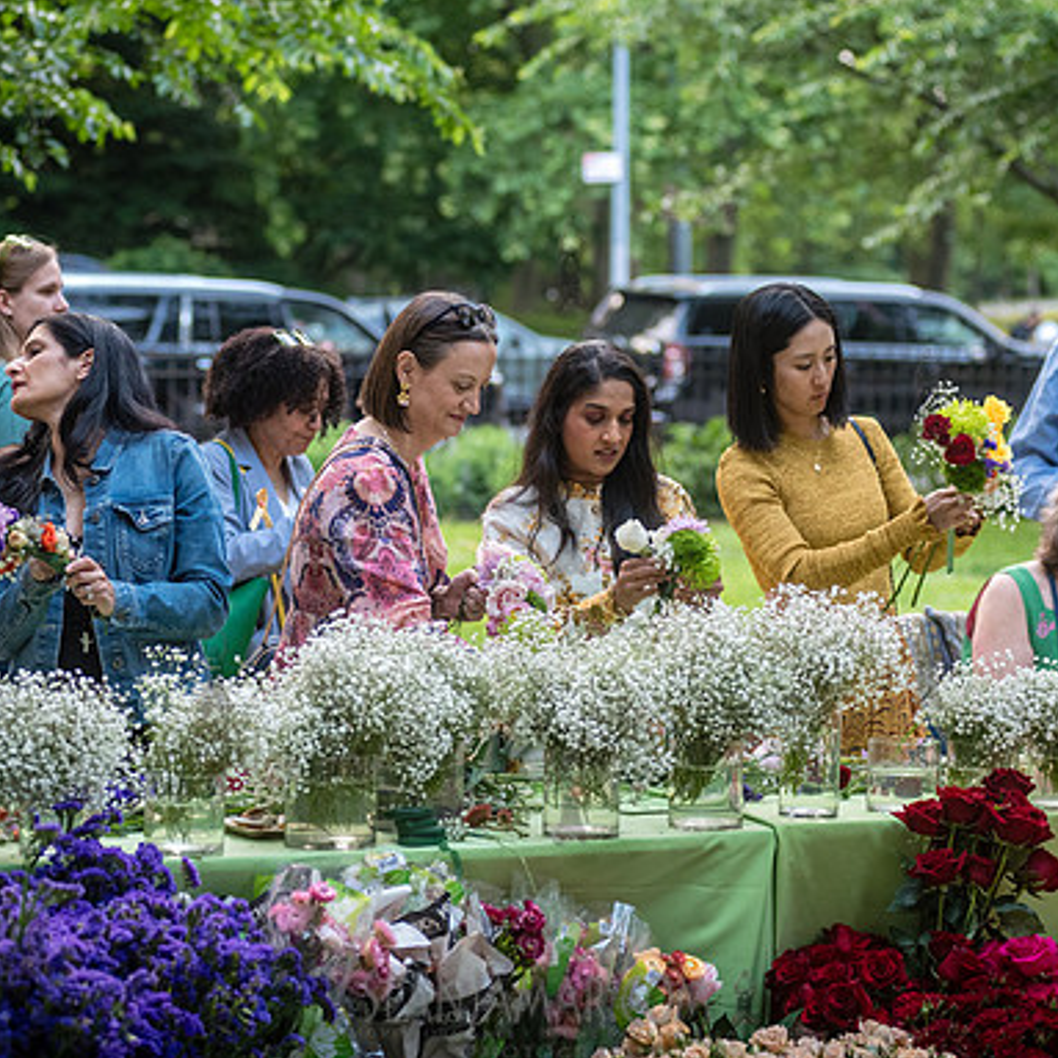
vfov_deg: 14.3
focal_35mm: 122
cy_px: 529
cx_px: 569
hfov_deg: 14.3
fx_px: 4219
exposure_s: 1/500
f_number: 3.5
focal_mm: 92
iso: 2000
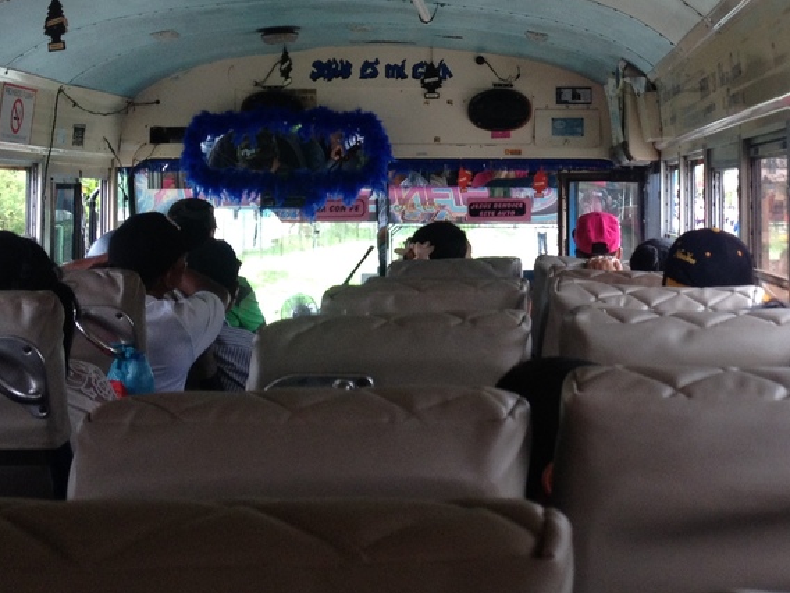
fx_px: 1689
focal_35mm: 74
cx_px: 567
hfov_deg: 26.1
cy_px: 148
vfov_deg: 19.8
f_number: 2.4
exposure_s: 1/120
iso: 64
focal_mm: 4.28
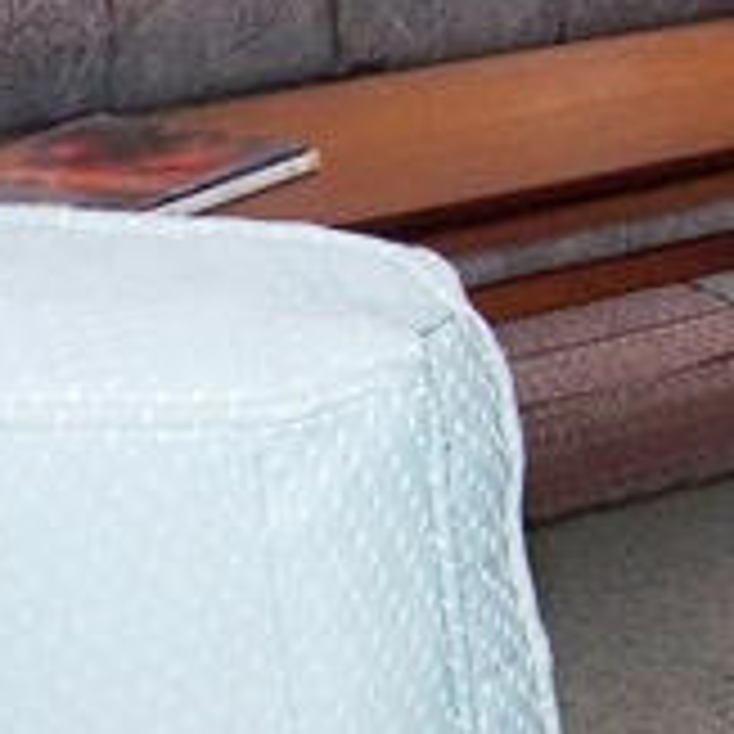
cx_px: 1581
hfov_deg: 10.4
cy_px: -234
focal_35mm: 152
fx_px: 3646
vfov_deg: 11.2
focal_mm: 4.9
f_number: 2.8
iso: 125
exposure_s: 1/80
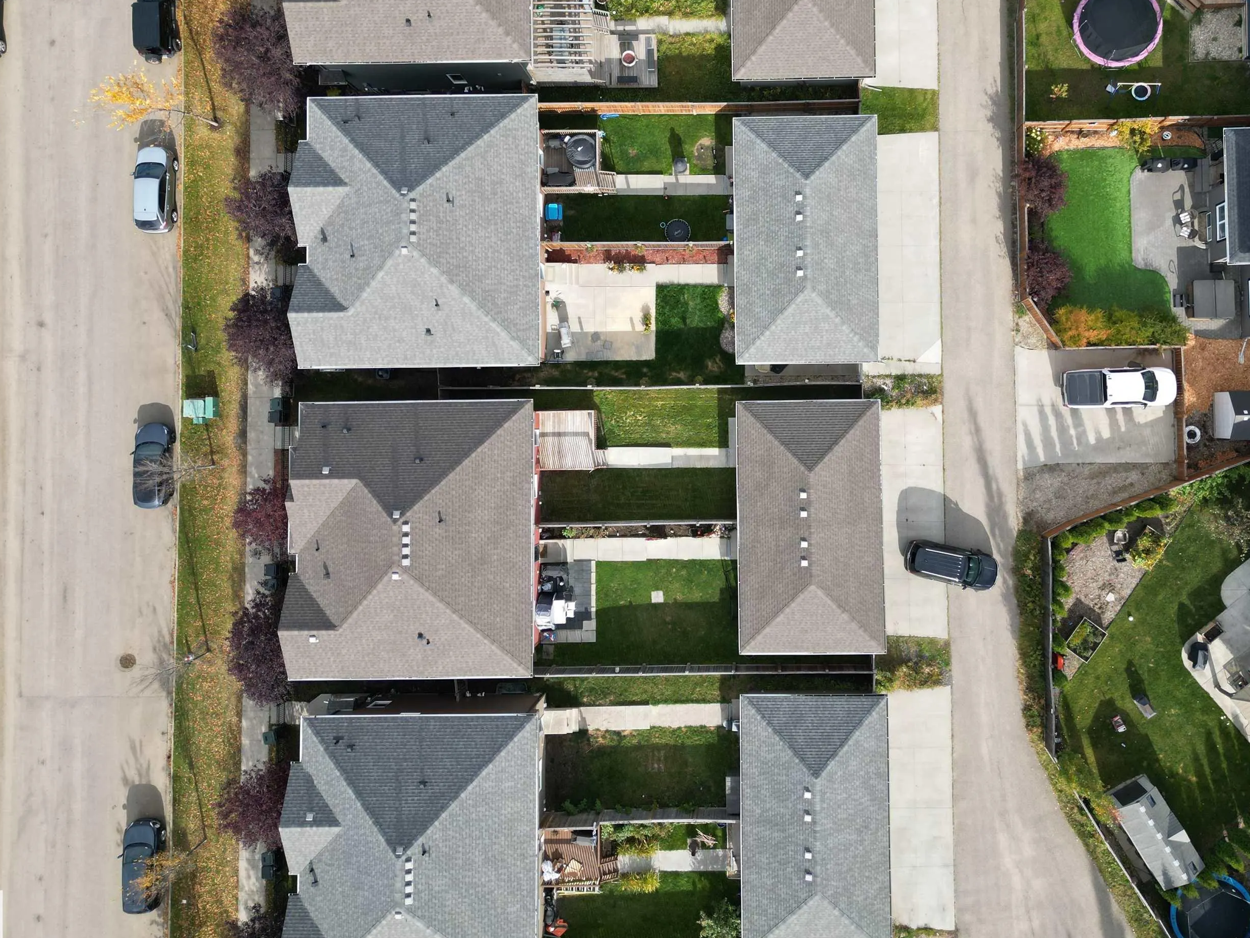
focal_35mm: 30
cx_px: 733
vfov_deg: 46.5
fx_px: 1083
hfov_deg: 59.6
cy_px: 373
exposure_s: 1/1250
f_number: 1.7
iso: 120
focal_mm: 6.72
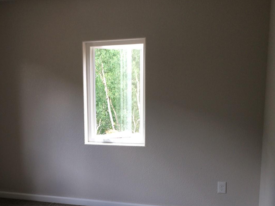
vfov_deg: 32.5
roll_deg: +0.5
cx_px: 98
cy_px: 144
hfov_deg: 42.5
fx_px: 350
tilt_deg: -6.6
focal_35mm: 44
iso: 50
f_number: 2.2
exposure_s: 1/60
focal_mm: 4.15
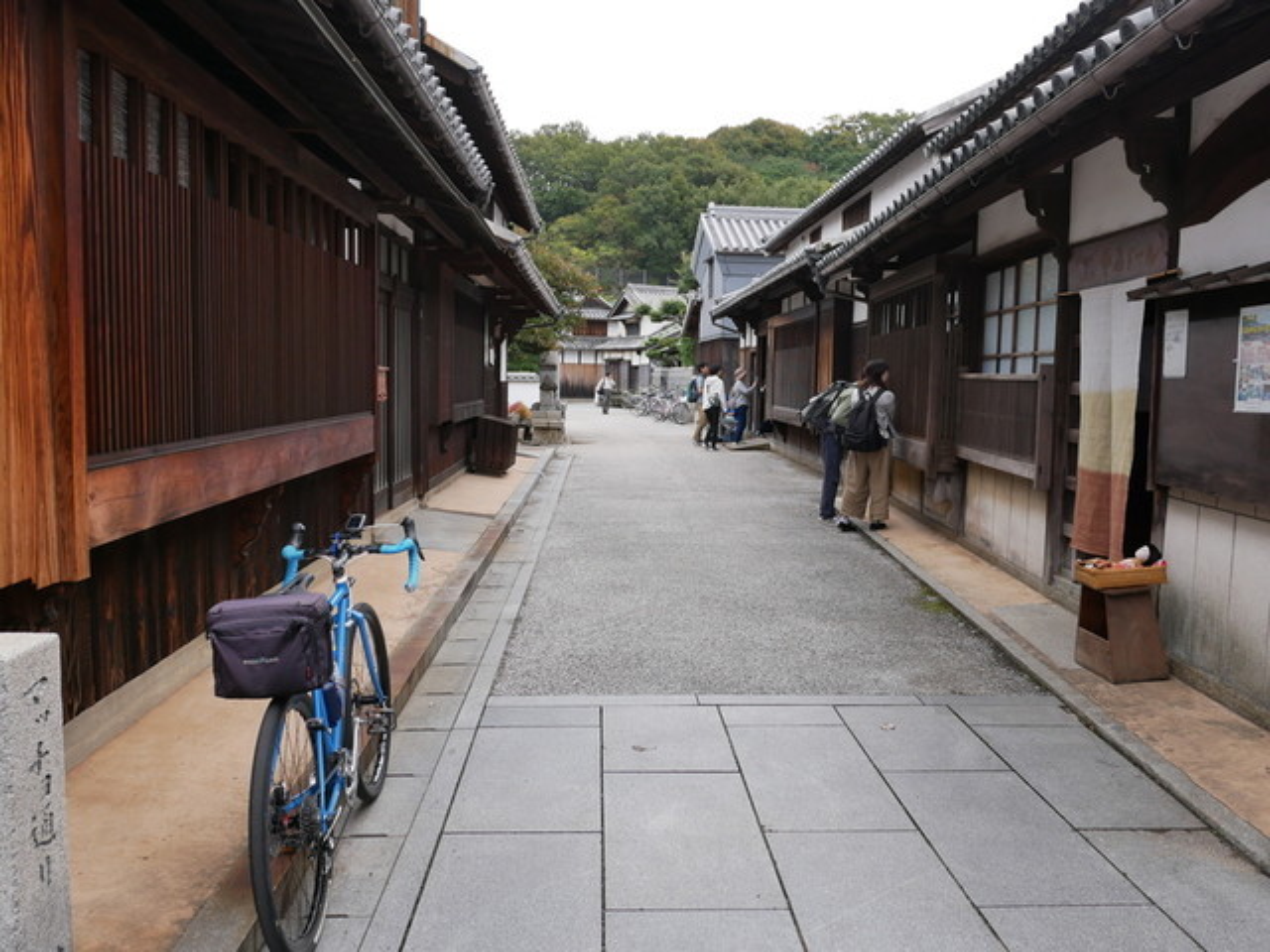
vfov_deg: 49.7
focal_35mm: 28
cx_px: 635
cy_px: 476
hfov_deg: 63.4
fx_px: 1027
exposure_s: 1/320
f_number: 4.5
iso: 200
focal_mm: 14
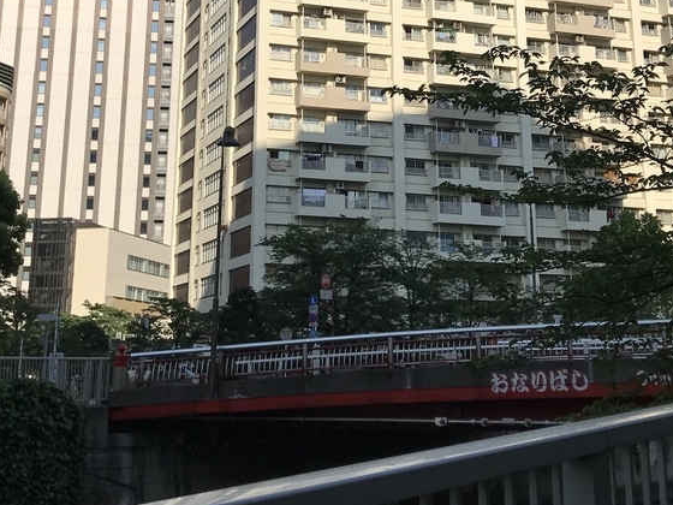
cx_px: 324
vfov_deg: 23.5
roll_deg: +0.2
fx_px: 1167
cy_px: 16
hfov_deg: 32.2
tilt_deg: +17.9
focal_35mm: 60
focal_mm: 3.99
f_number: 1.8
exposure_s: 1/3546
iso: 20
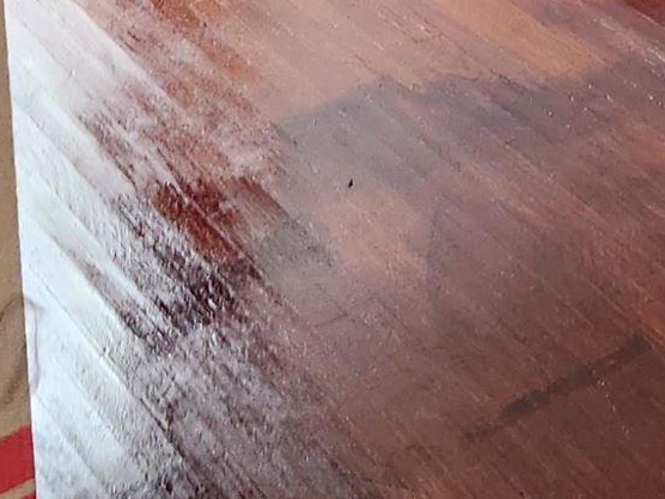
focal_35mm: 127
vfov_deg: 10.1
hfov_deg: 15.4
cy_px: -717
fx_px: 2440
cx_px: 576
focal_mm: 5.4
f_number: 1.8
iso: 200
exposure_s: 1/120
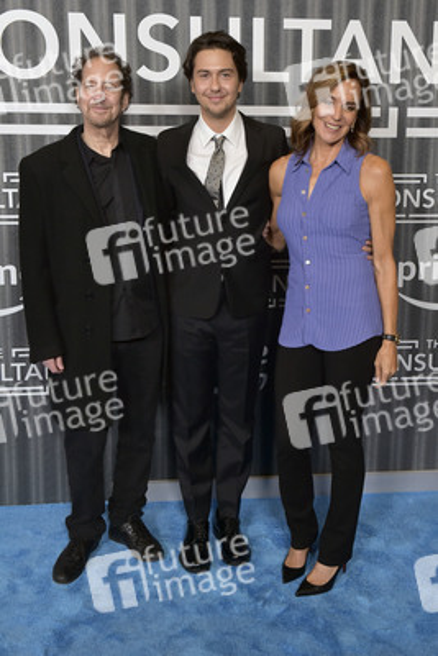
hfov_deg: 35.1
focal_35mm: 38
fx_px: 693
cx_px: 219
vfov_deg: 50.7
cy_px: 328
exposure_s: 1/250
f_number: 6.3
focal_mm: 38
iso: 2500
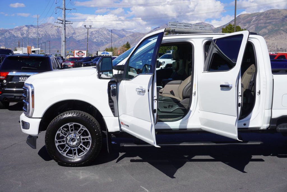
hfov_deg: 44.9
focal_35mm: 44
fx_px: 347
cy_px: 96
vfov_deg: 30.9
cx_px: 144
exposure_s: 1/200
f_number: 11
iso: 100
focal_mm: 29
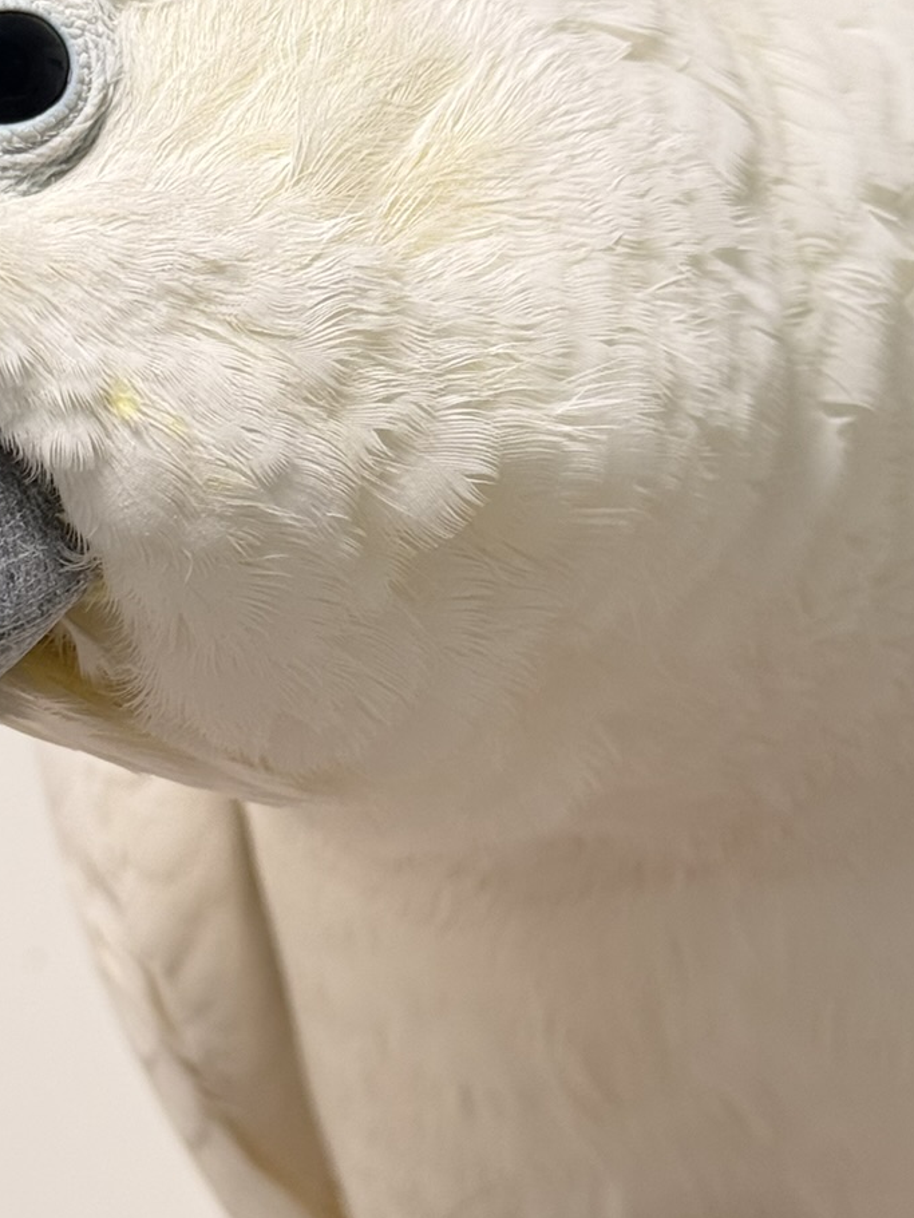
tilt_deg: +11.0
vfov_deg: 18.2
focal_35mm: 108
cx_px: 408
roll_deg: -0.7
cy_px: 538
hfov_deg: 13.7
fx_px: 3800
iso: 100
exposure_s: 1/100
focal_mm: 6.76
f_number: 1.78
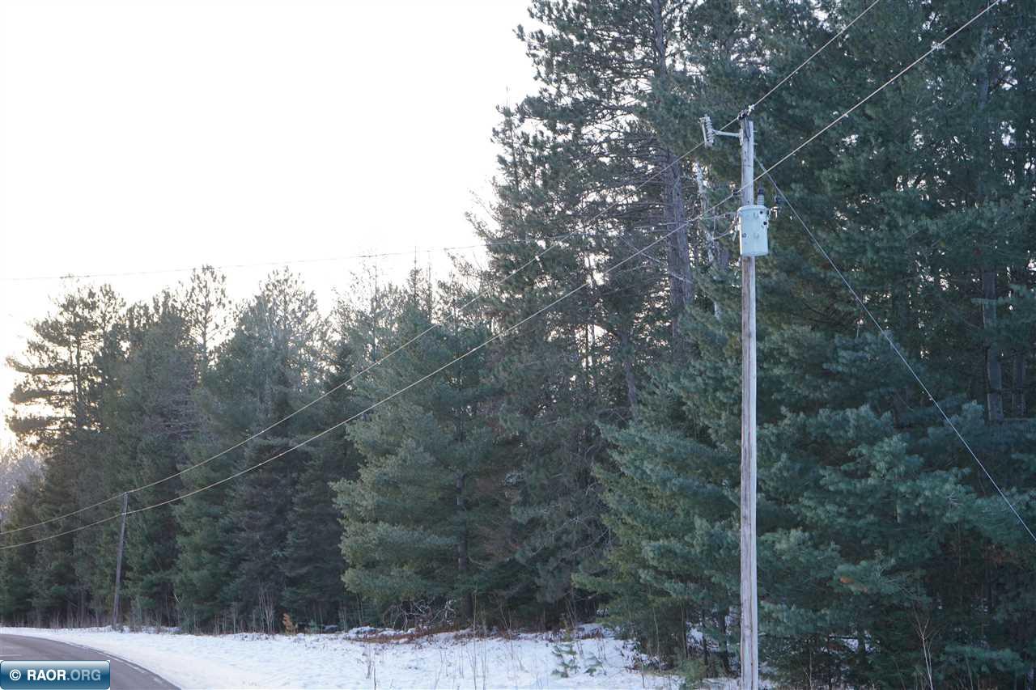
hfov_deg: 36.3
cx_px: 518
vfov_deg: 24.6
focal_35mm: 55
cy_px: 345
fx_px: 1582
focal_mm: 55
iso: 320
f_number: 5
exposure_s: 1/60
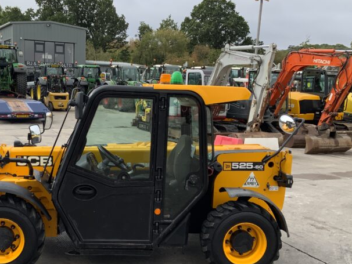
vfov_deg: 29.7
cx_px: 126
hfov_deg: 38.6
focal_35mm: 49
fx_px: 498
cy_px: 144
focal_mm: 3
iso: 16
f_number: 1.8
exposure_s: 1/1195
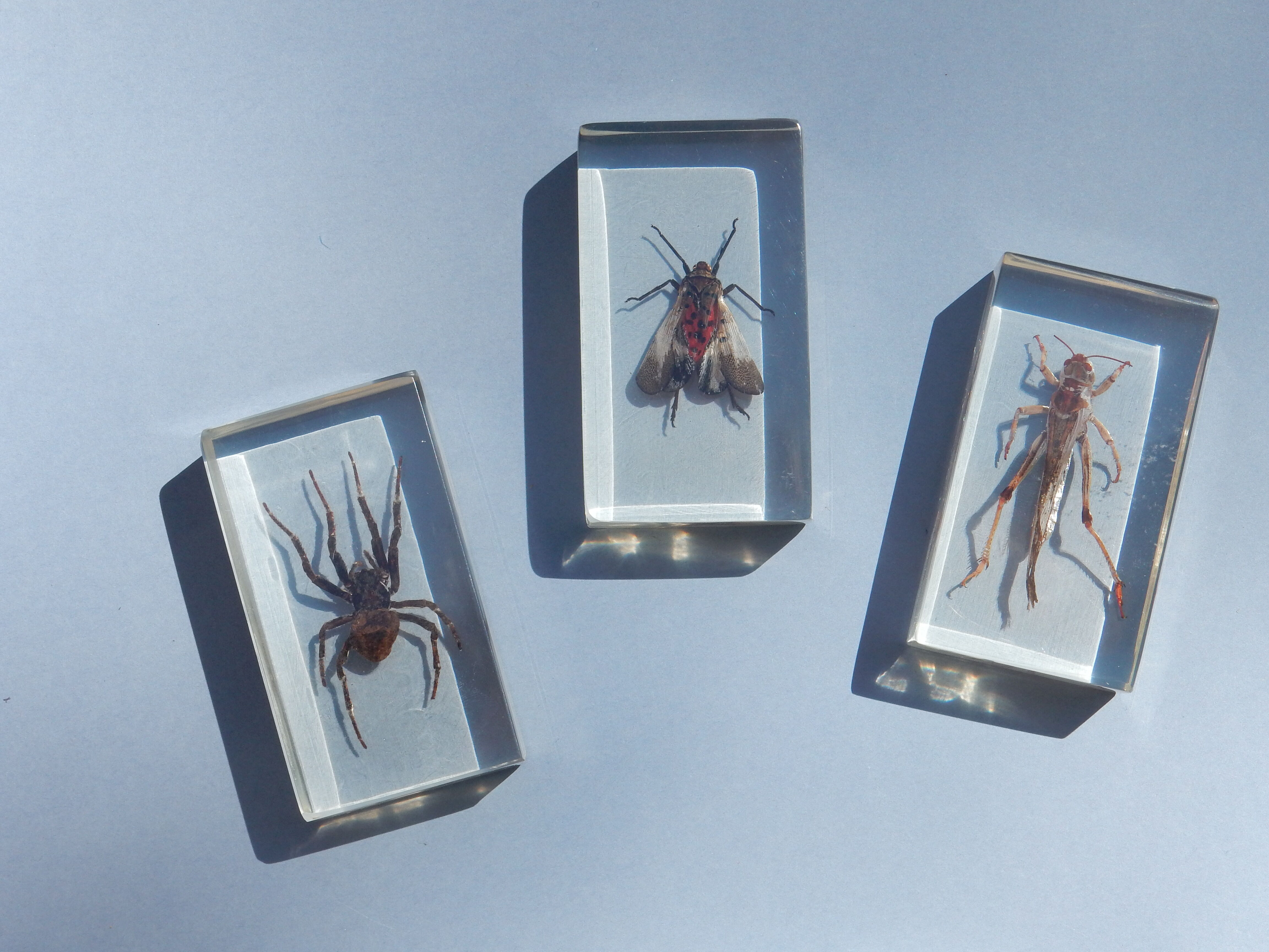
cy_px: 476
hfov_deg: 19.8
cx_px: 634
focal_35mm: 99
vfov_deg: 14.9
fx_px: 3629
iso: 125
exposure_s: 1/320
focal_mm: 17.6
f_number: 5.3
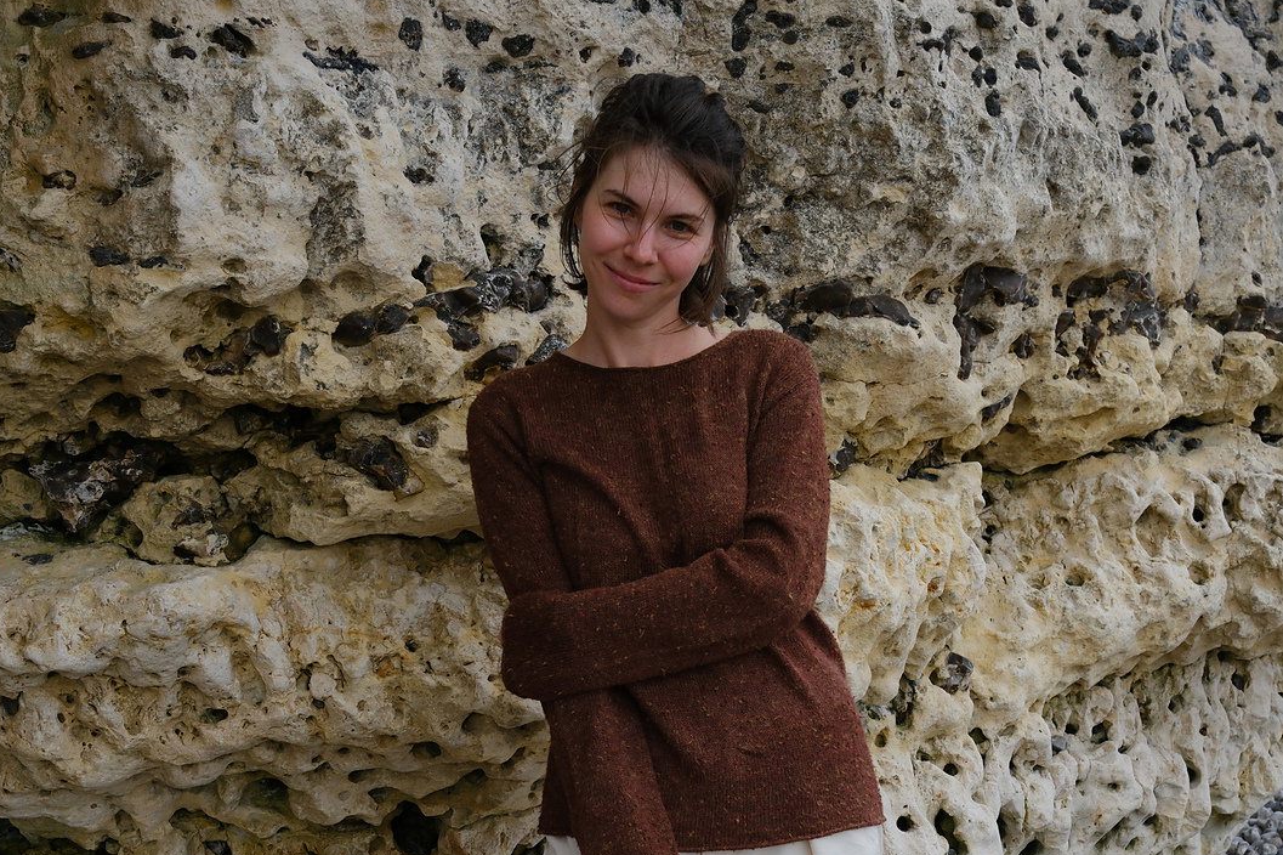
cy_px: 734
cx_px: 638
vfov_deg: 24.9
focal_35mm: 53
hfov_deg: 37.5
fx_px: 1888
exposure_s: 1/500
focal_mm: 23
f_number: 5
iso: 400
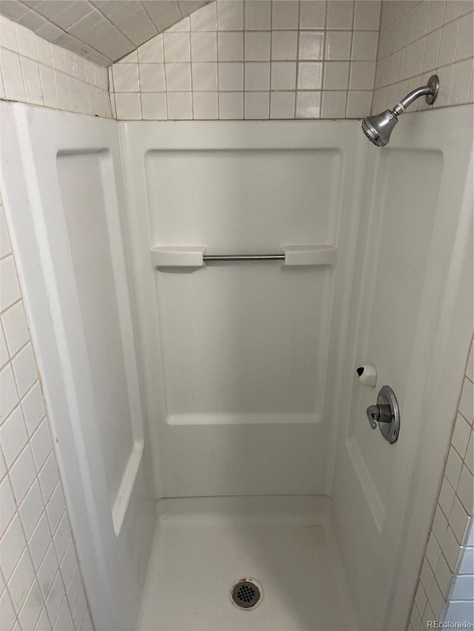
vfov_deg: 73.9
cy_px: 316
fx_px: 420
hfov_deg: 58.9
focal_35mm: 23
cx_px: 237
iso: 80
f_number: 1.9
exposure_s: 1/60
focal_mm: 2.69
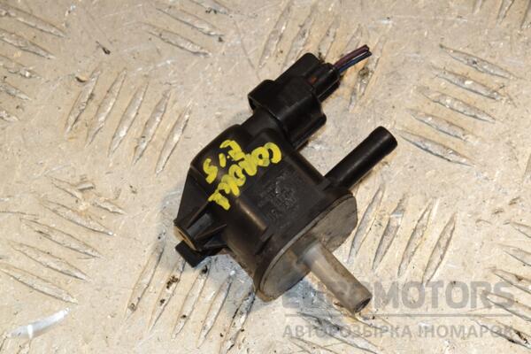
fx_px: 2323
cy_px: 177
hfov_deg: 13.0
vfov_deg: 8.7
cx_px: 266
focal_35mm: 158
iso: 800
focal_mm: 105
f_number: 10
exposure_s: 1/200
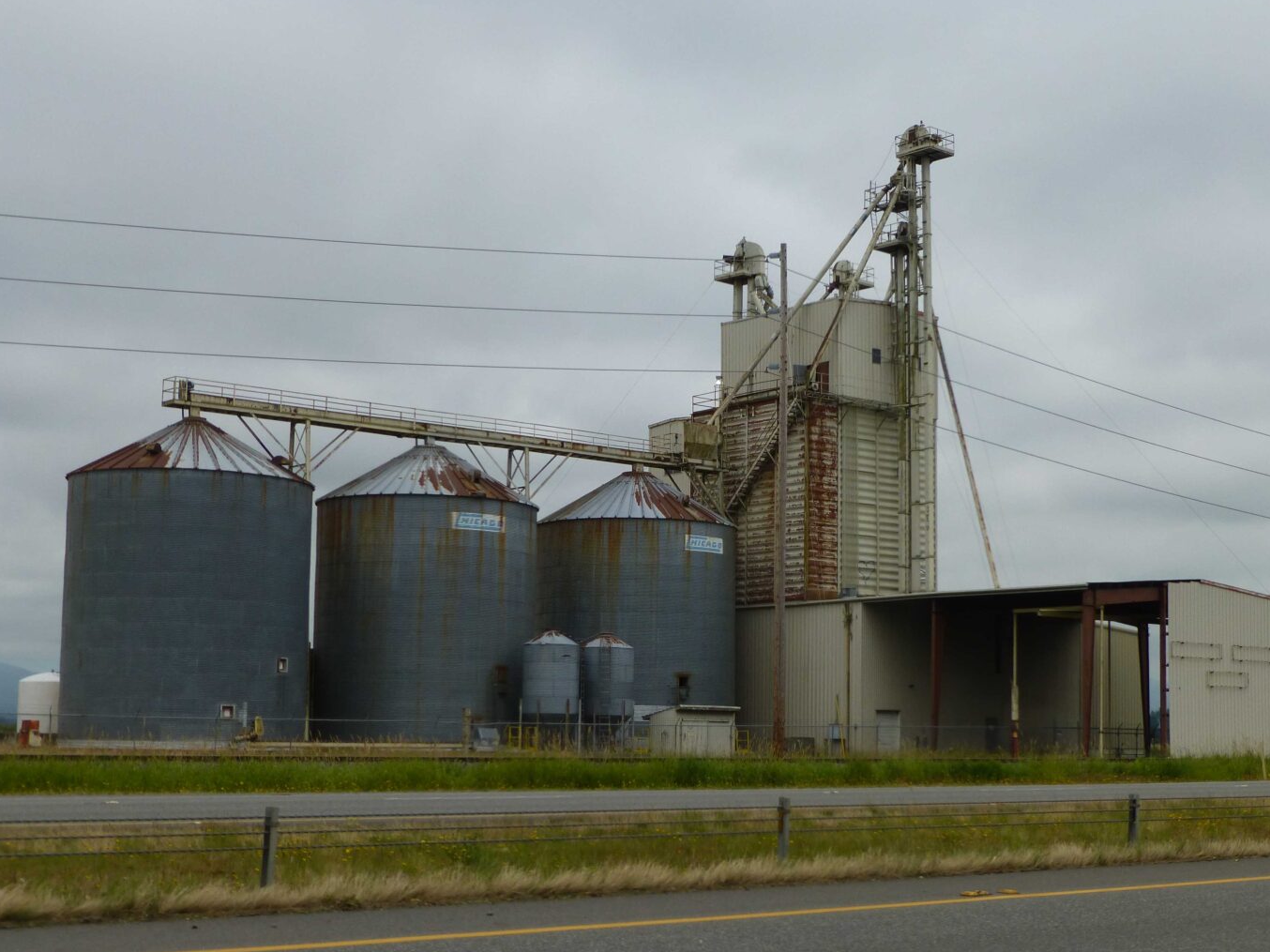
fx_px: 1907
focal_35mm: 52
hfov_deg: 36.8
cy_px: 539
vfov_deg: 28.0
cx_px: 717
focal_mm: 7.9
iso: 100
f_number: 4.1
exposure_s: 1/1300
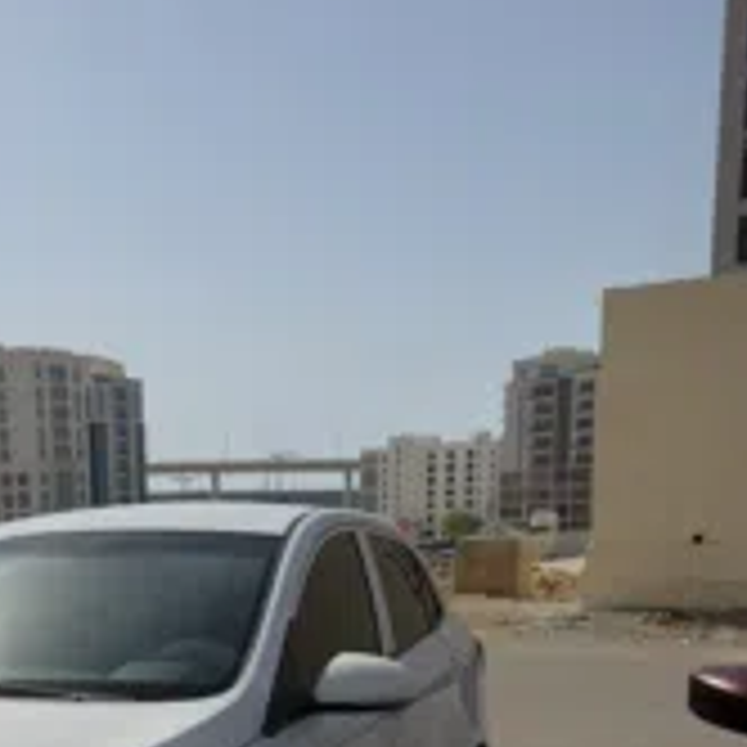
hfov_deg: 32.0
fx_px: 1245
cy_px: 810
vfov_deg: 30.1
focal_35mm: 51
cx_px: 99
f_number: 1.78
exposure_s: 1/10309
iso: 80
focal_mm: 6.76
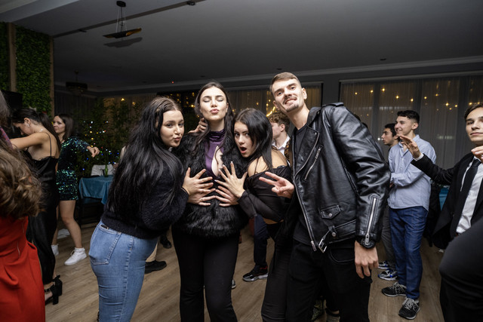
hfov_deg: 84.0
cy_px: 161
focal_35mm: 20
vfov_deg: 62.0
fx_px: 268
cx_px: 242
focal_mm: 13
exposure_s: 1/100
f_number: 2.2
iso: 640
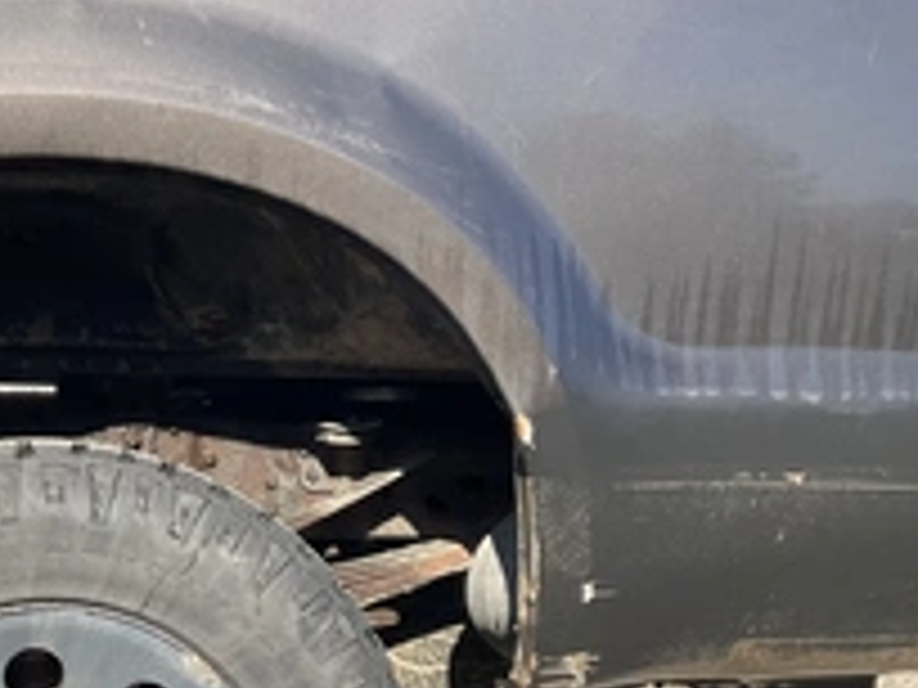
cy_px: 670
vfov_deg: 24.6
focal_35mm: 57
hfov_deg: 32.2
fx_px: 1512
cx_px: 94
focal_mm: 3
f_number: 1.8
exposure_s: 1/912
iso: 25
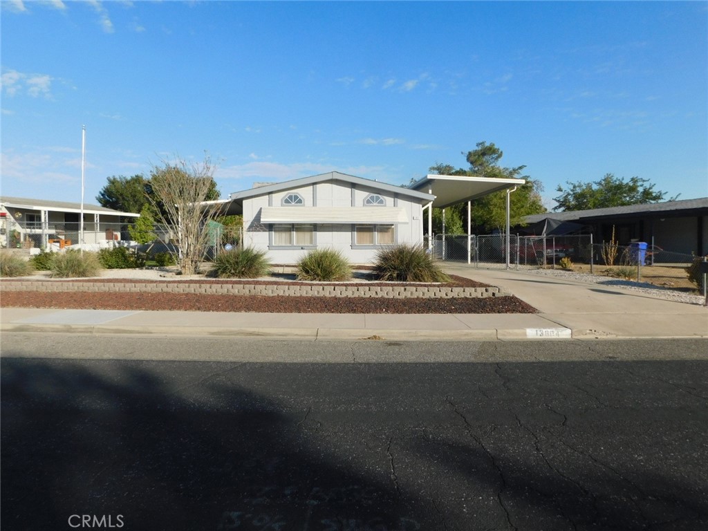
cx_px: 354
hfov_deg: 71.6
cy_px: 266
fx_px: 491
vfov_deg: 56.8
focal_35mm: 24
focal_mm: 4.1
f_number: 6
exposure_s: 1/500
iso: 125
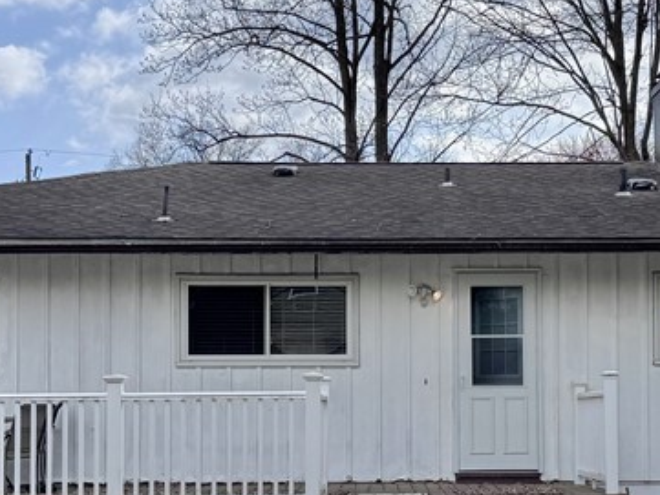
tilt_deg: +1.6
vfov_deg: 21.5
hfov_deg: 28.5
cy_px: 367
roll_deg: +0.2
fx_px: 1297
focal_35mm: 68
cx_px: 388
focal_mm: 6.76
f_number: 1.78
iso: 80
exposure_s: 1/7092
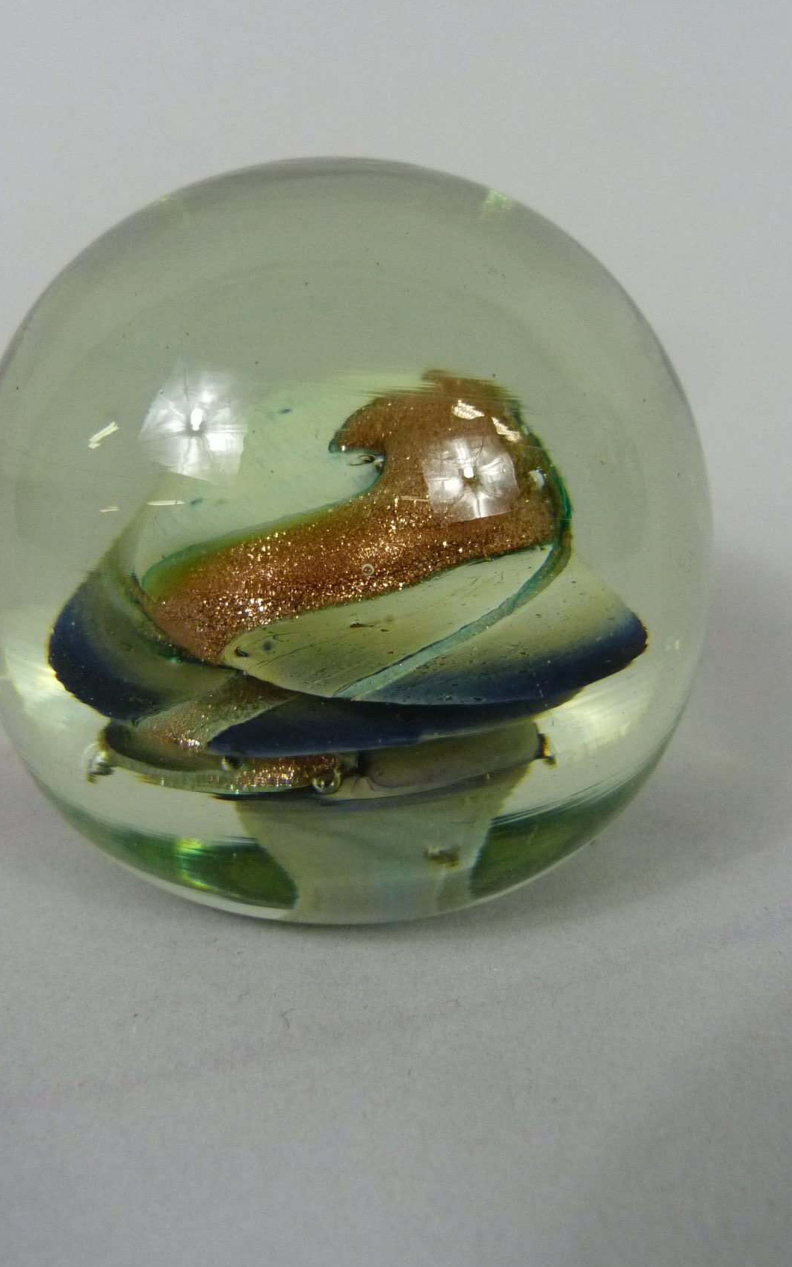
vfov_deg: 59.6
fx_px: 1105
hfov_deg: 39.3
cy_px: 595
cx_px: 338
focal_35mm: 32
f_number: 2.8
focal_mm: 4.5
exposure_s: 1/60
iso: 320
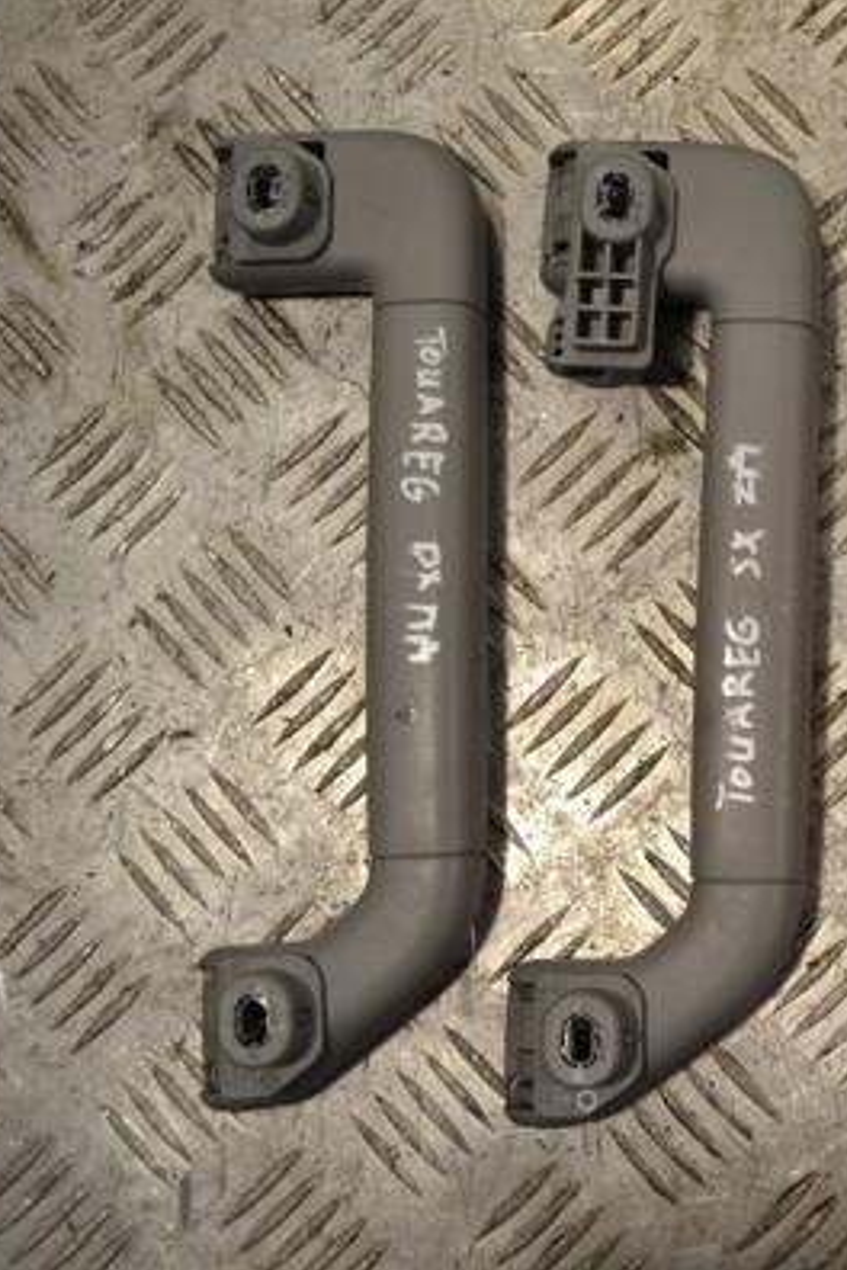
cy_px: 632
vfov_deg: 39.6
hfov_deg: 25.2
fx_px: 1764
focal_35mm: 50
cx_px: 914
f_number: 5.6
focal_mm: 22
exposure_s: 1/125
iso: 200
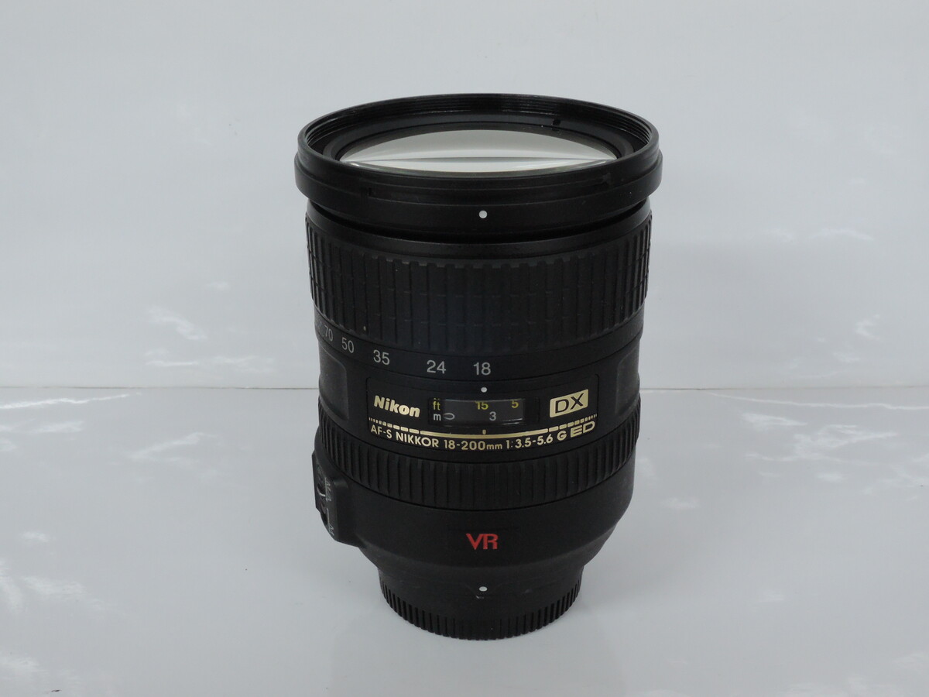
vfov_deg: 32.2
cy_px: 348
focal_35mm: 45
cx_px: 464
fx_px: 1208
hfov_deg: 42.1
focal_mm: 9.6
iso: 800
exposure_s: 1/30
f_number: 7.3
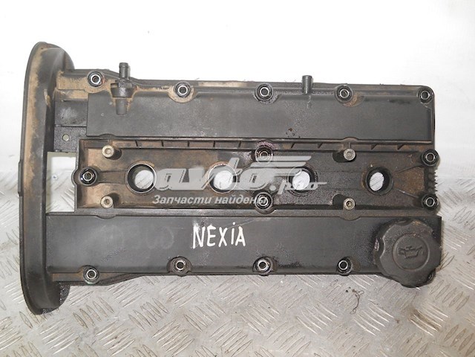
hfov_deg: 45.8
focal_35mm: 41
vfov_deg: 35.1
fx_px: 563
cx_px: 238
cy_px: 178
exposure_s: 1/30
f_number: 3.1
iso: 100
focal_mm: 6.72
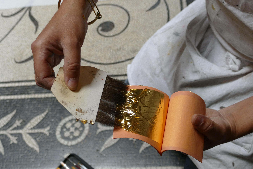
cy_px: 84
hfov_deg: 41.9
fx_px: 330
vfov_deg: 28.6
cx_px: 126
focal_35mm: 47
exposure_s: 1/80
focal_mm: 17.27
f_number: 3.3
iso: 1250
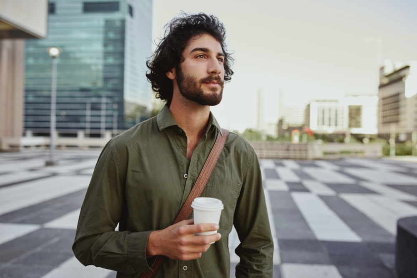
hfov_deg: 54.4
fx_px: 405
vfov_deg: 37.9
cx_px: 208
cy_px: 139
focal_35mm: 35
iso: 100
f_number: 2.2
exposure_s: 1/250
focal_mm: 35
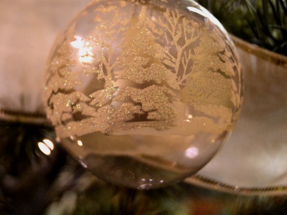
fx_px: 804
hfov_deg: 20.1
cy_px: 101
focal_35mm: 97
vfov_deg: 15.2
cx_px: 73
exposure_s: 1/60
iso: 1400
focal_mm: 40
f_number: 5
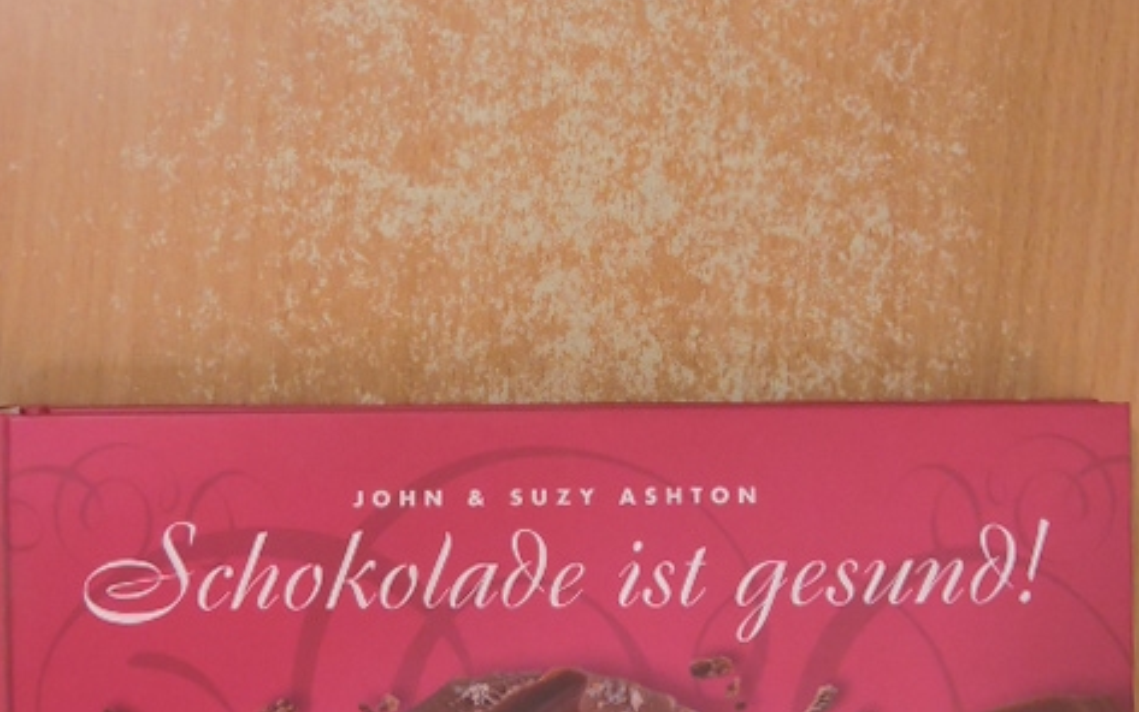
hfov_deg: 46.2
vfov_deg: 29.8
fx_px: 1335
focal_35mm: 43
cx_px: 571
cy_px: 298
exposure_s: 1/50
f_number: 3.5
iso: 800
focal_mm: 5.4
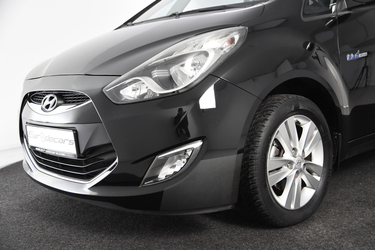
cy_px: 125
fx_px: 484
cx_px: 188
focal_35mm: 46
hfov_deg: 42.3
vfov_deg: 28.9
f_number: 4.5
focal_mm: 31
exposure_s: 1/80
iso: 1600
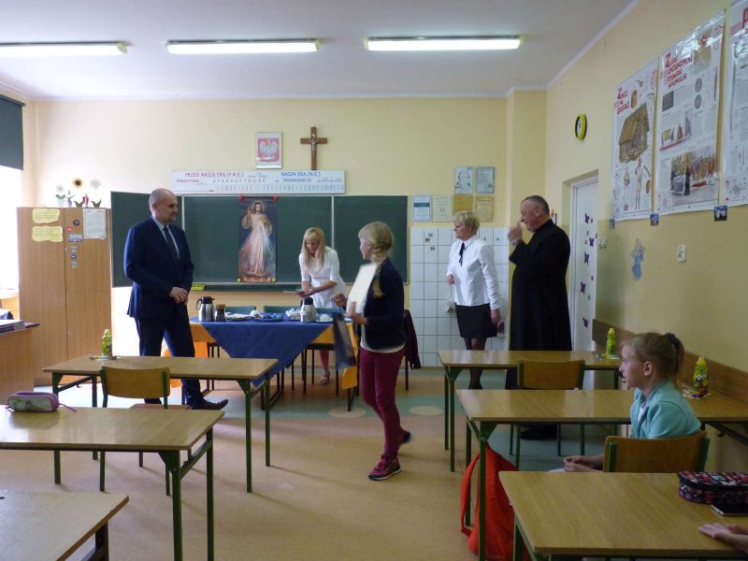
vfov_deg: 51.4
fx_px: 583
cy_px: 280
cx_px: 374
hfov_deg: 65.3
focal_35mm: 27
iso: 250
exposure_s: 1/30
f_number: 2.8
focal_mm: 4.8
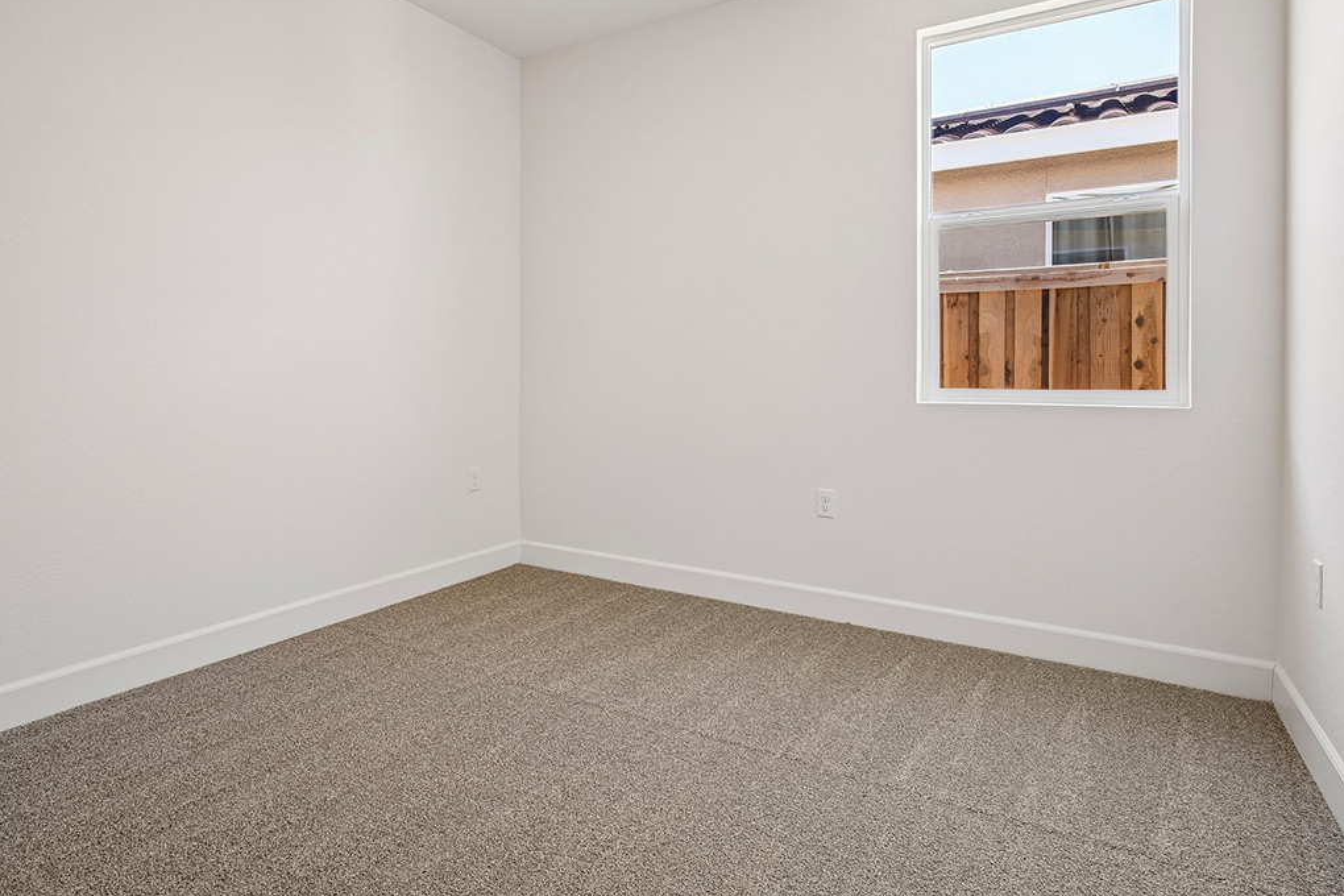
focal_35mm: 20
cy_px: 382
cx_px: 621
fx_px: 747
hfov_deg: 83.8
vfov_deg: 61.6
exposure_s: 1/20
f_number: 8
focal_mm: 17
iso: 400
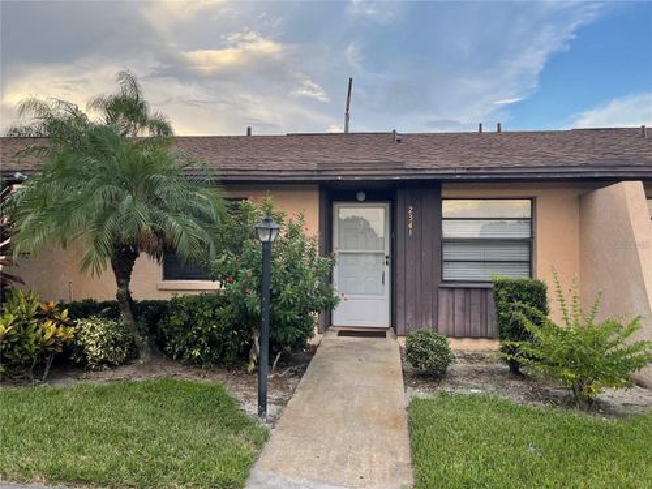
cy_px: 244
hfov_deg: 67.3
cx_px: 326
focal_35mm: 26
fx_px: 490
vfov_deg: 53.1
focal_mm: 5.1
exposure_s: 1/427
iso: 32
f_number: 1.6
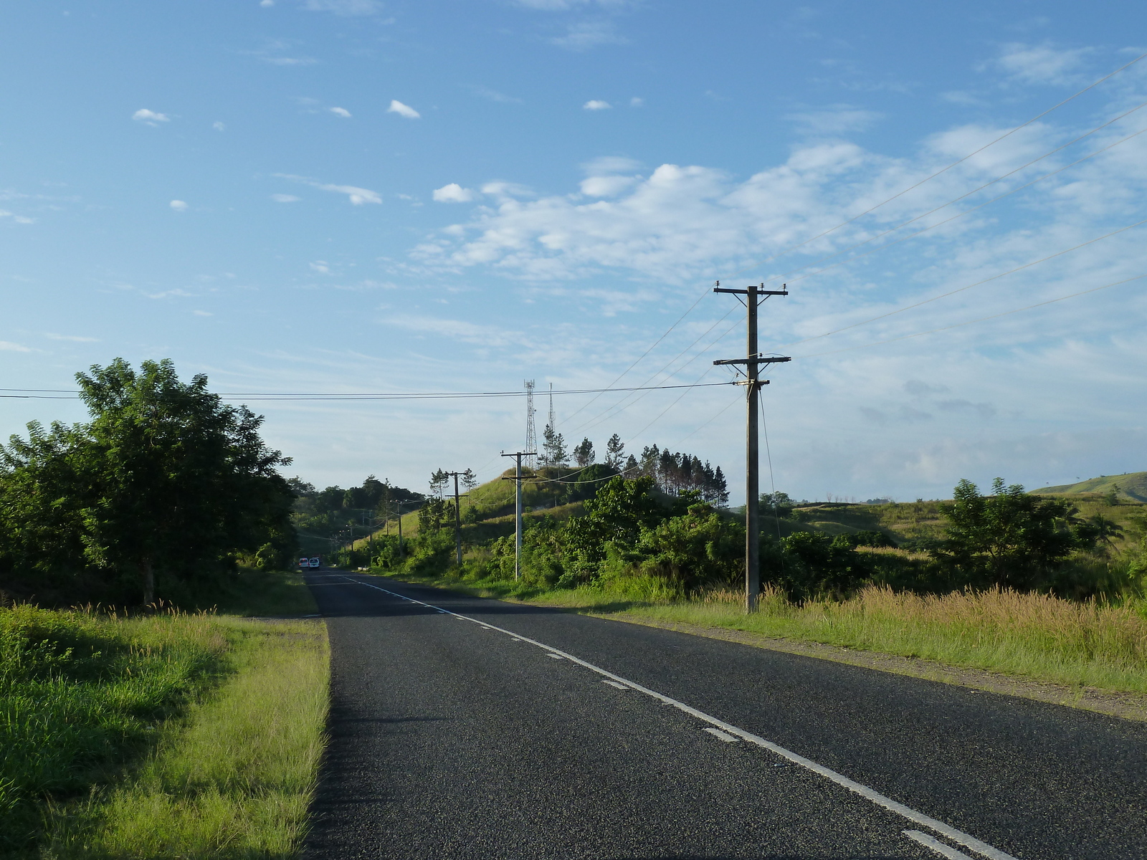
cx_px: 574
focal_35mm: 48
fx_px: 1590
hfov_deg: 39.7
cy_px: 430
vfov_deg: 30.3
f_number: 4.5
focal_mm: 7.9
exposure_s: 1/400
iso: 125
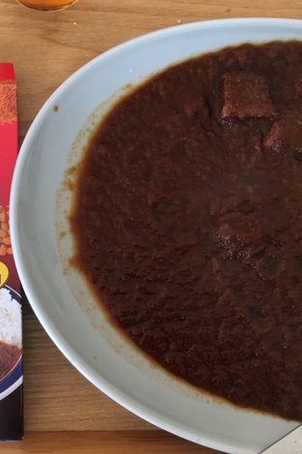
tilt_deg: -74.7
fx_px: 516
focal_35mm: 41
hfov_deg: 31.3
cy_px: 224
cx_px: 39
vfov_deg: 47.4
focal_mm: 4.15
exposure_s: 1/60
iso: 32
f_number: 2.2
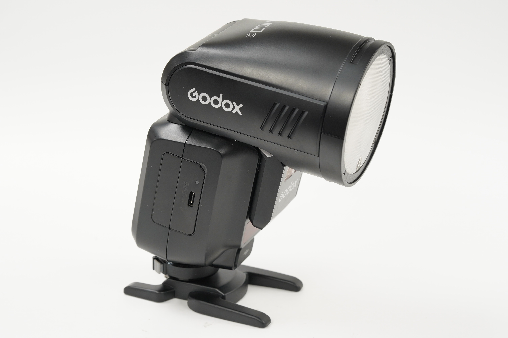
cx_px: 254
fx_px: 1269
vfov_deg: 15.2
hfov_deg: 22.6
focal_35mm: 90
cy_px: 169
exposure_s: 1/10
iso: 1000
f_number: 11
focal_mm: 90
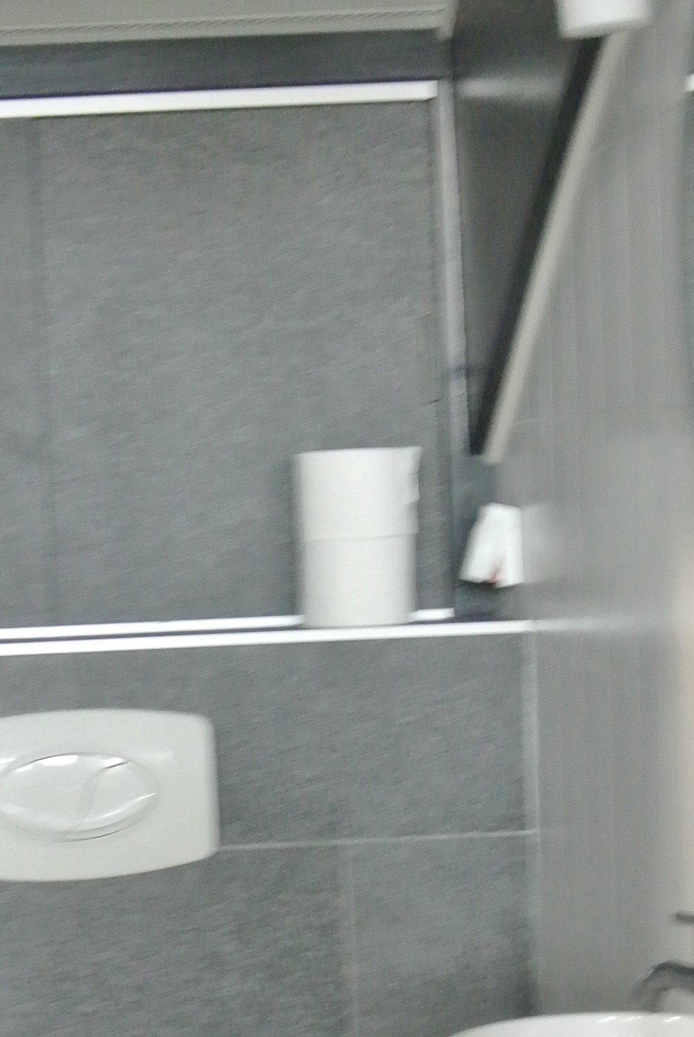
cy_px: 794
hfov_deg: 14.4
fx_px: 2738
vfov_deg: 21.2
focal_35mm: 95
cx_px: 155
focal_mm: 14
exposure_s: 1/30
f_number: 4
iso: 1400
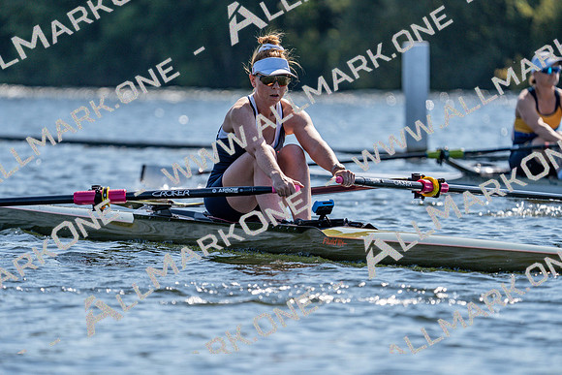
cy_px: 188
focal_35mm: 382
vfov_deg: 3.6
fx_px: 5965
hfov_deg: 5.4
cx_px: 281
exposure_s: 1/1600
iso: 200
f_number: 6.3
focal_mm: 382
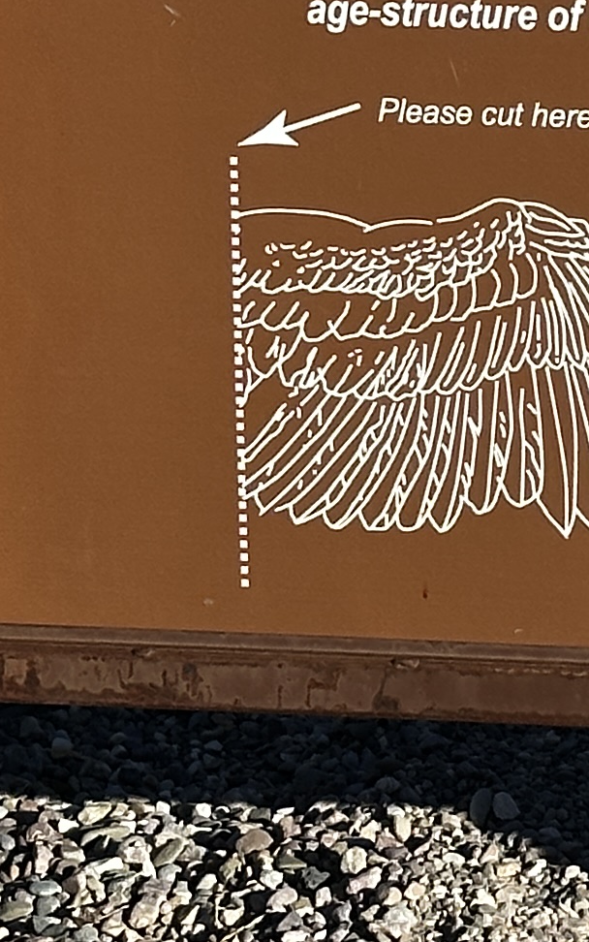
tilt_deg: -19.3
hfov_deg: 6.1
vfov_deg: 9.9
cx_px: 1155
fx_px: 5416
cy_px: 283
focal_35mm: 211
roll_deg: +1.6
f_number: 1.78
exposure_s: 1/3731
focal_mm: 6.86
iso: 64
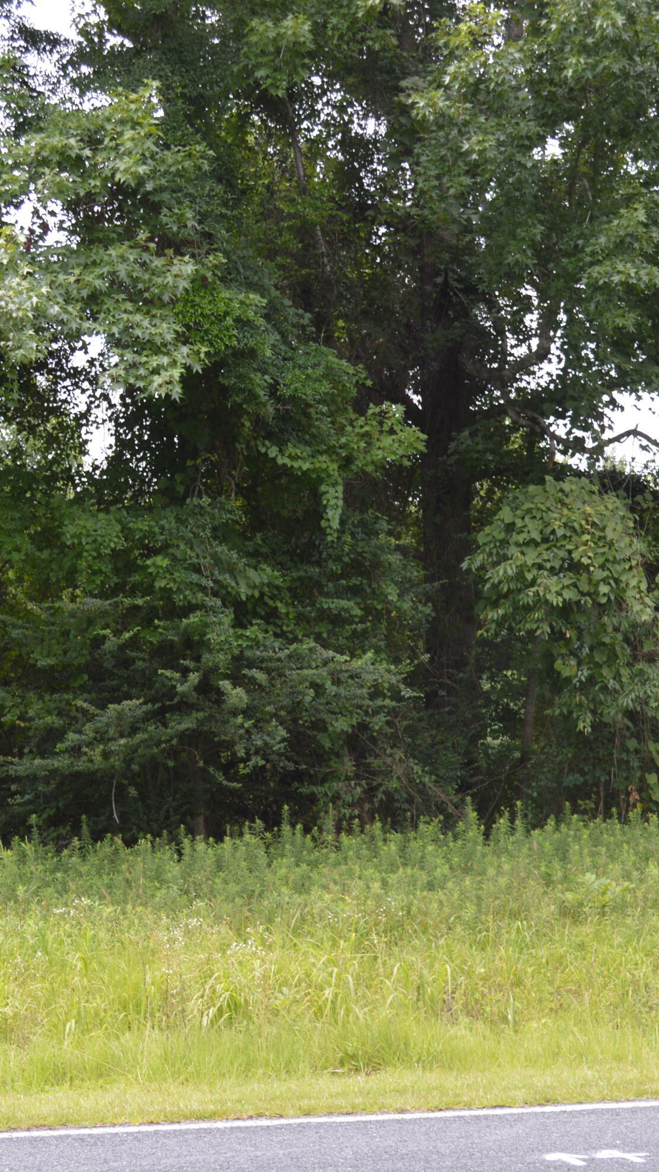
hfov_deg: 19.4
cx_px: 410
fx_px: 1926
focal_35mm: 62
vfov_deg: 33.8
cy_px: 582
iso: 100
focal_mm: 26
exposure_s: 1/125
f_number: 5.6
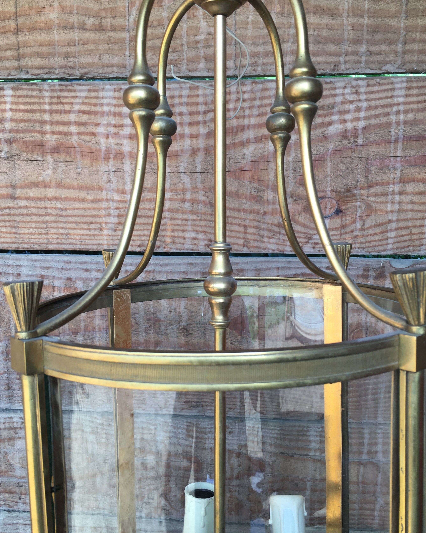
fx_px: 536
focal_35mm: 34
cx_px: 220
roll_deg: -1.9
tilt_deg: -6.2
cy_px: 266
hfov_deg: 43.3
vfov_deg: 52.8
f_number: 2.2
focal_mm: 4.15
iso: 25
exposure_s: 1/131
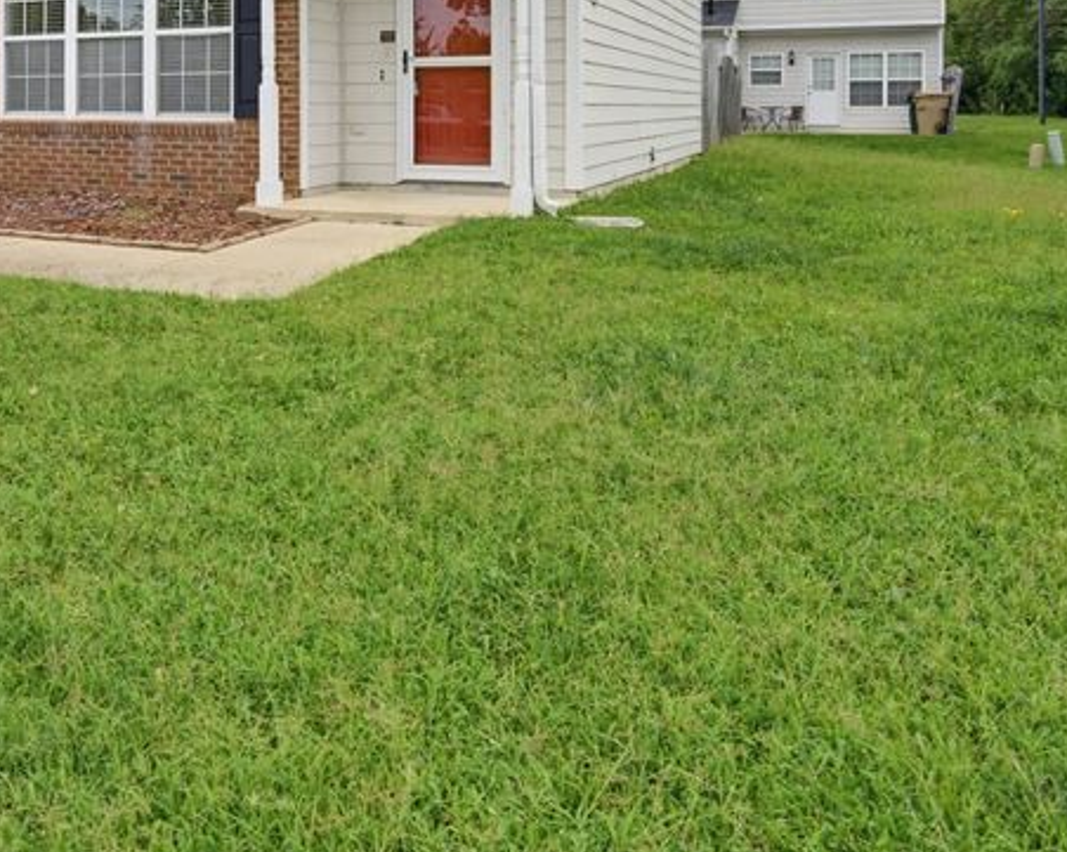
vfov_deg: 42.6
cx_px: 255
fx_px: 1010
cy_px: 116
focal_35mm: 32
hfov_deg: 53.0
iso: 125
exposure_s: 1/30
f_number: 7.1
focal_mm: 15
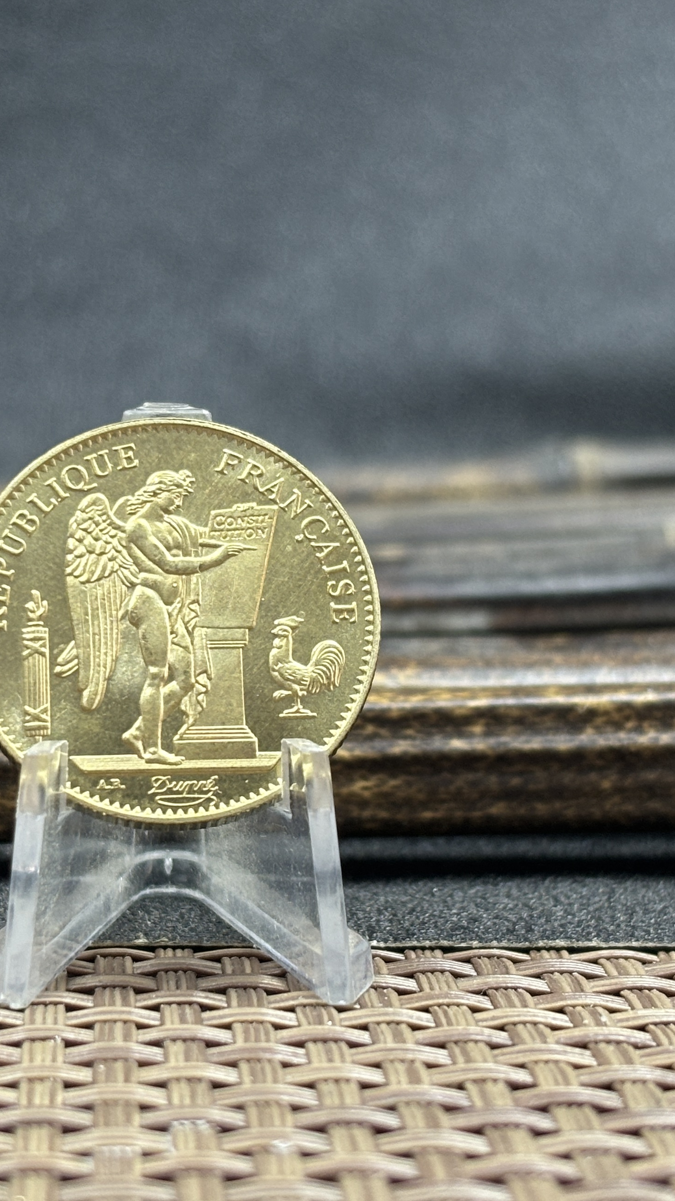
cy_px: 637
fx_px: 2100
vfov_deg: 31.9
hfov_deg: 18.1
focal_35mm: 66
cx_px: 165
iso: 80
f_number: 1.6
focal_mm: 5.96
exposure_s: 1/50
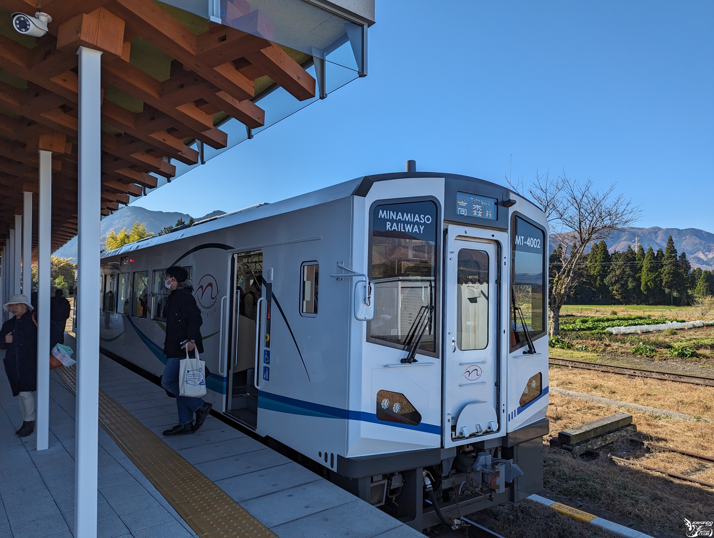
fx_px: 496
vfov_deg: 56.9
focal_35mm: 24
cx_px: 357
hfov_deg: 71.5
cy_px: 269
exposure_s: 1/1508
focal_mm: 6.81
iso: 34
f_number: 1.85
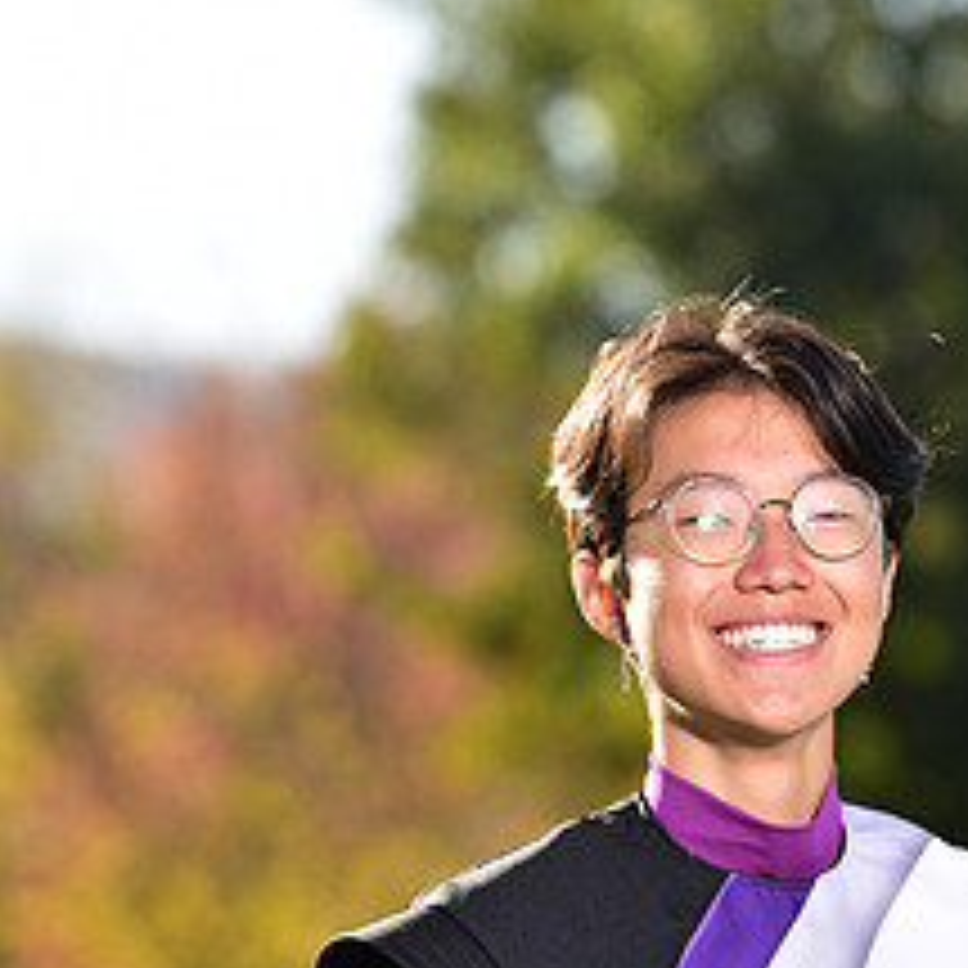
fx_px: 14490
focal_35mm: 458
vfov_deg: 3.8
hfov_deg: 3.8
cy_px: 1085
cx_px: 862
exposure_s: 1/200
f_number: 5
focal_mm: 200
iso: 80
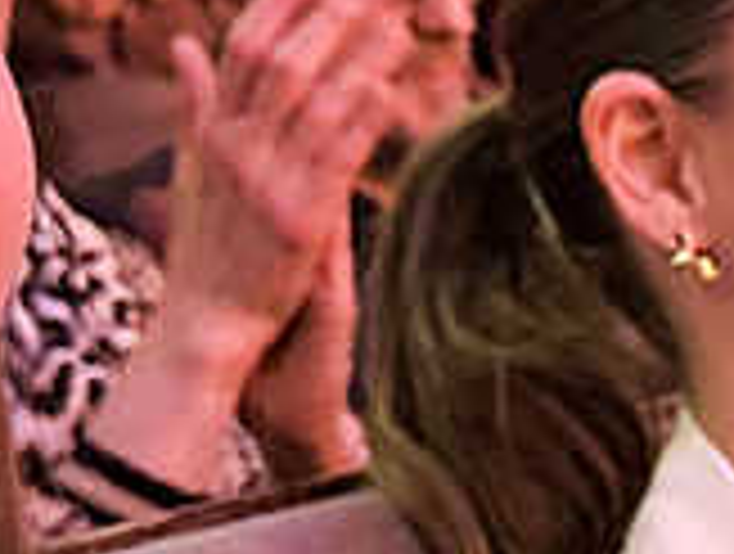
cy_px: 561
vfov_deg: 10.5
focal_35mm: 141
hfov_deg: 13.7
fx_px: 2996
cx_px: 779
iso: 1250
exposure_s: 1/25
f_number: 1.78
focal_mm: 6.76
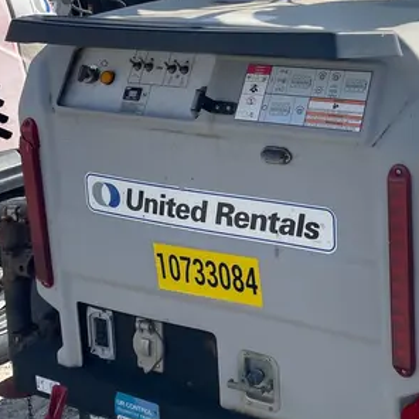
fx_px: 781
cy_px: 73
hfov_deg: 28.7
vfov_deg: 29.2
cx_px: 385
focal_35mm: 57
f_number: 1.6
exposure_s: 1/2618
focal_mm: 4.2
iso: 32
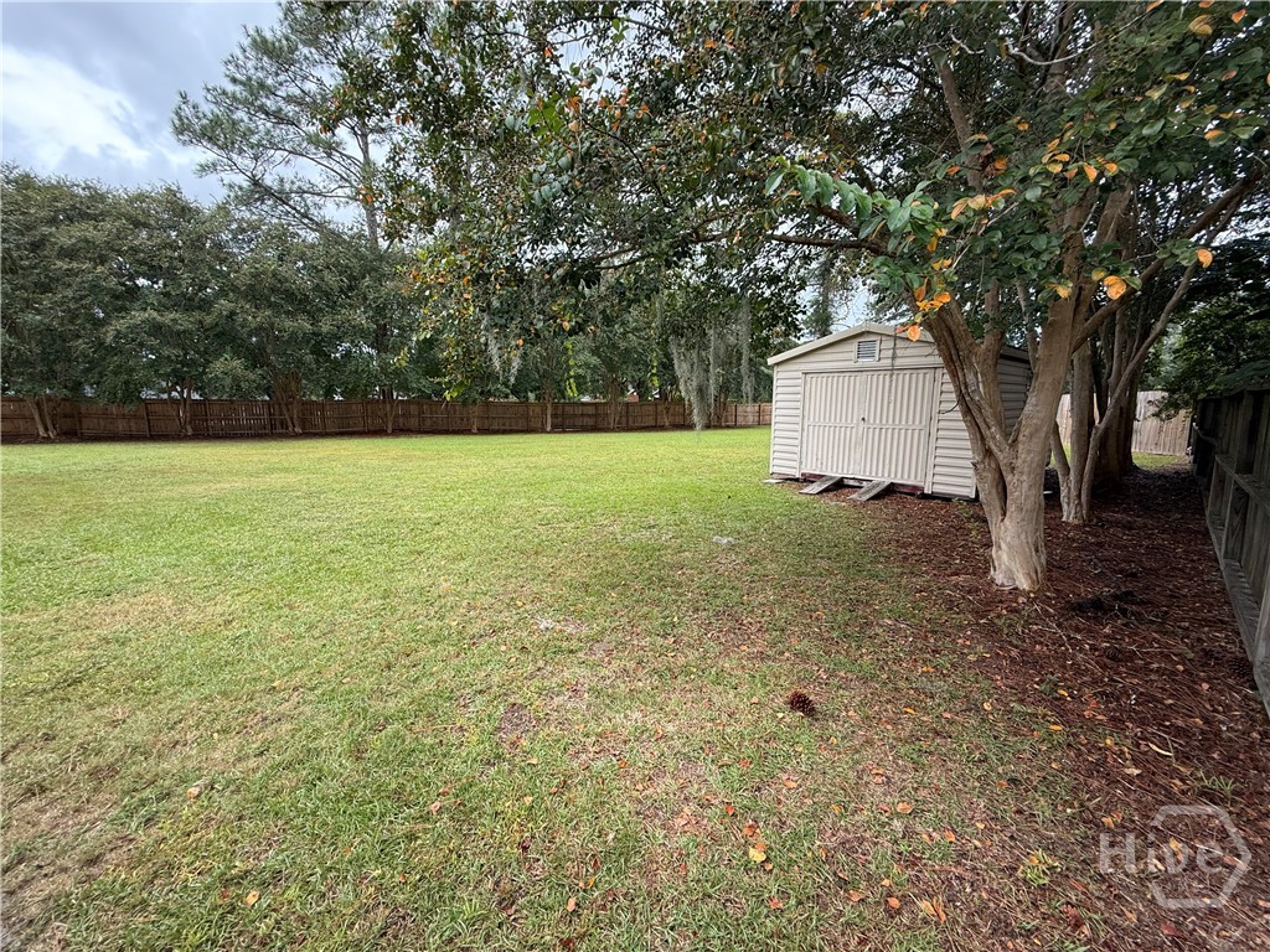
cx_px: 635
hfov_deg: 102.1
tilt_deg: -7.6
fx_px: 514
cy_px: 476
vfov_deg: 85.7
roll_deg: +0.1
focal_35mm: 14
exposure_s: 1/99
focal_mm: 2.22
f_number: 2.2
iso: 64
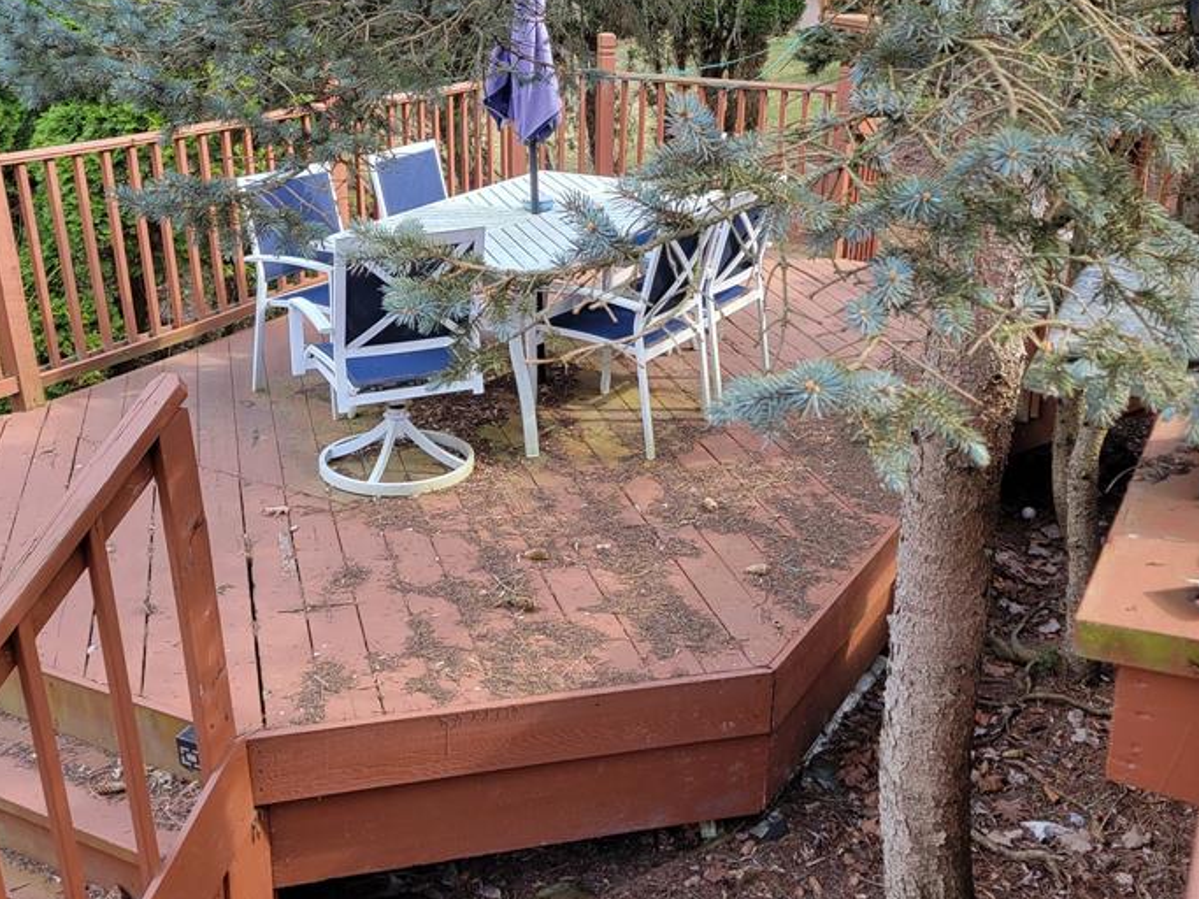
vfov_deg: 36.5
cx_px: 581
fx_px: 1351
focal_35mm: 39
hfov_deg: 47.9
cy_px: 314
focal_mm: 5.4
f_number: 1.8
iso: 40
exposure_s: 1/253
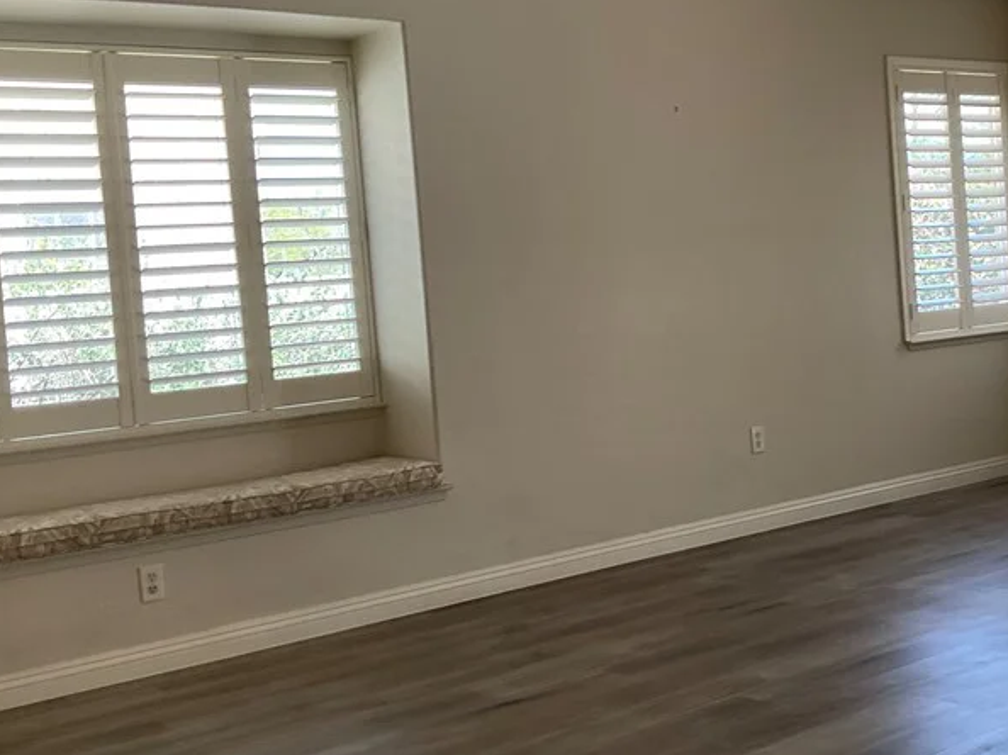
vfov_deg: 29.1
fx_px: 1455
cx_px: 743
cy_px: 326
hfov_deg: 37.4
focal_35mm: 50
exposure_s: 1/120
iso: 32
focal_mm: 3
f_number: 1.8
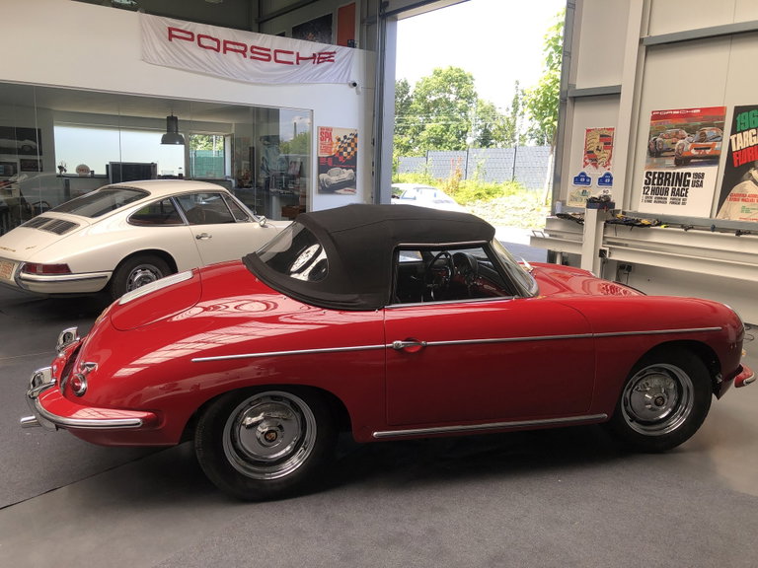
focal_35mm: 28
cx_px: 379
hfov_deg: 63.4
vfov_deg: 49.7
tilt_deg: -10.0
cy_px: 284
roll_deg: -1.2
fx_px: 613
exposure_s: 1/188
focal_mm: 3.99
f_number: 1.8
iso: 20
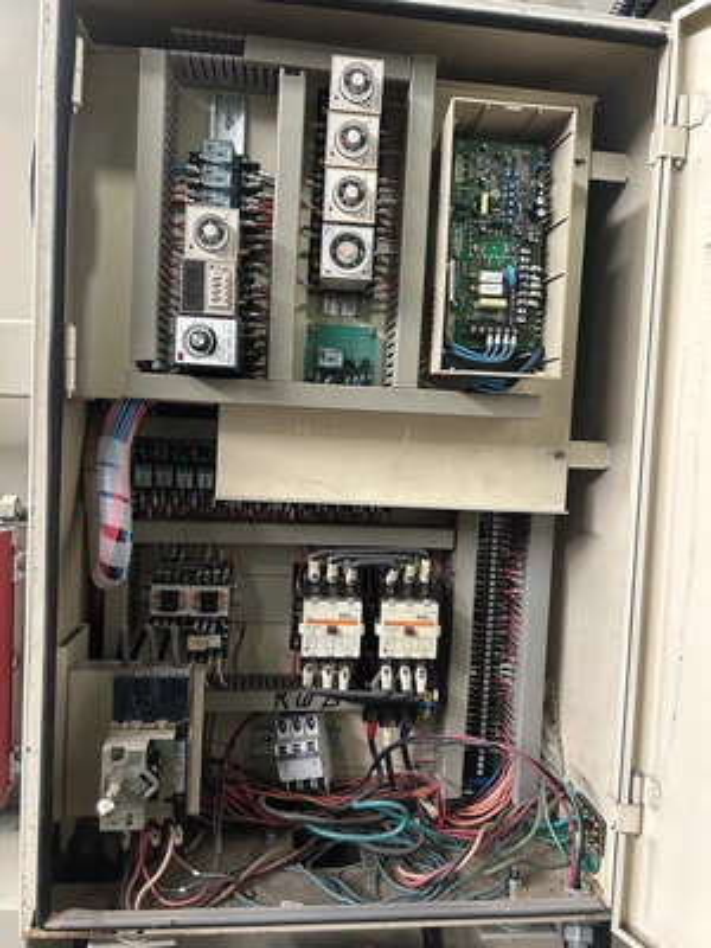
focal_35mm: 26
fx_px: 712
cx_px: 356
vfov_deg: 67.3
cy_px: 474
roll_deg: -2.7
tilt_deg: -2.7
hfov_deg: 53.1
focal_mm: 5.7
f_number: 1.5
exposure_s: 1/60
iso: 400
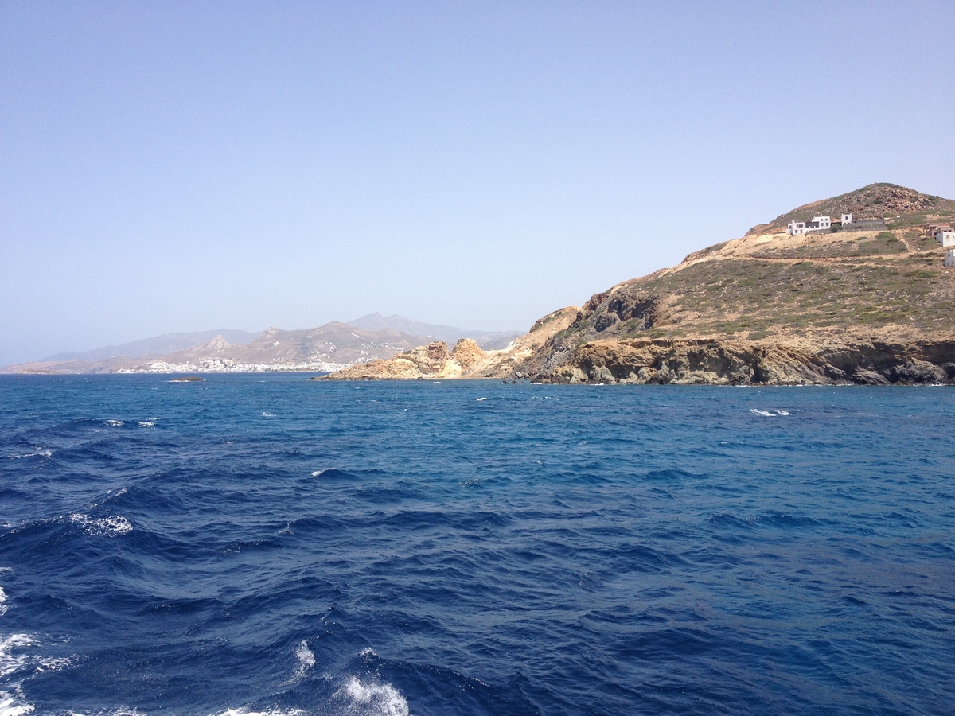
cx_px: 478
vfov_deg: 40.7
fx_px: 966
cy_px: 358
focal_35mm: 35
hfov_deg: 52.6
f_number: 2.4
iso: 50
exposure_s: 1/1493
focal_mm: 4.28
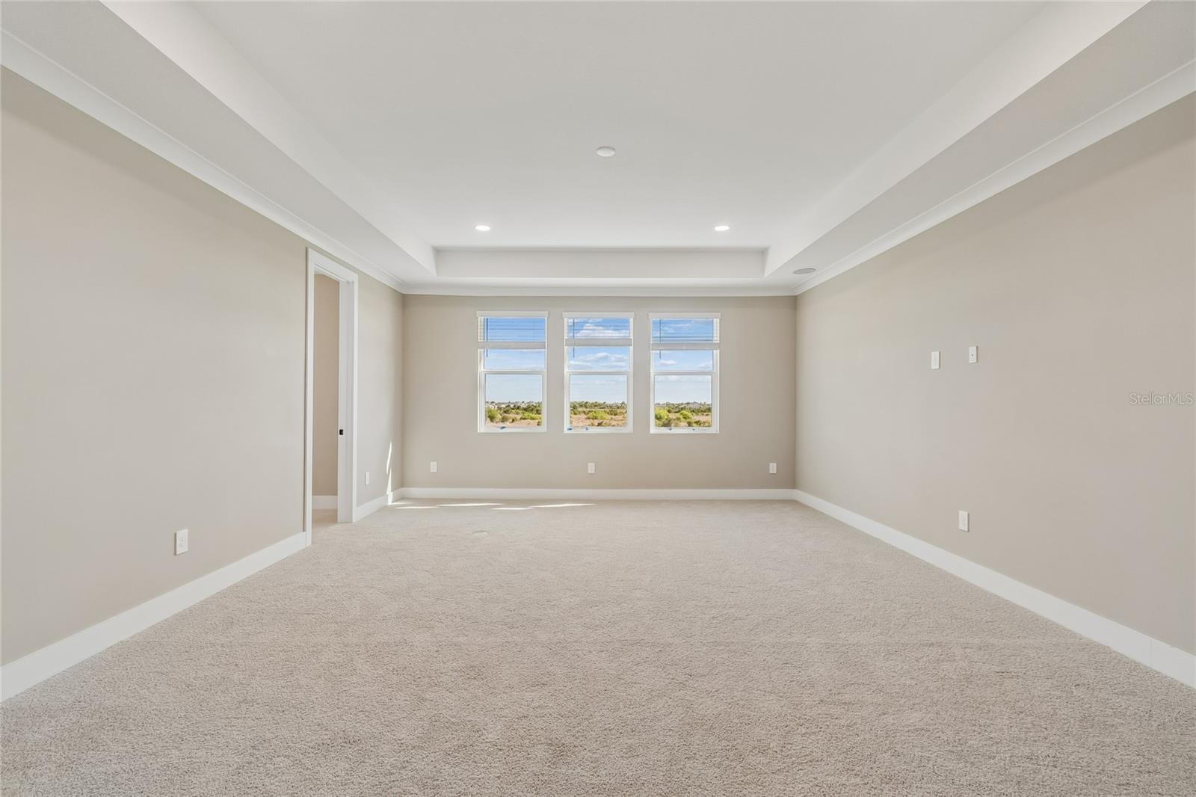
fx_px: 498
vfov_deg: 77.3
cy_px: 398
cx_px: 598
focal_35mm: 15
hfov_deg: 100.4
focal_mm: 10
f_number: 7.1
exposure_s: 1/125
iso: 100
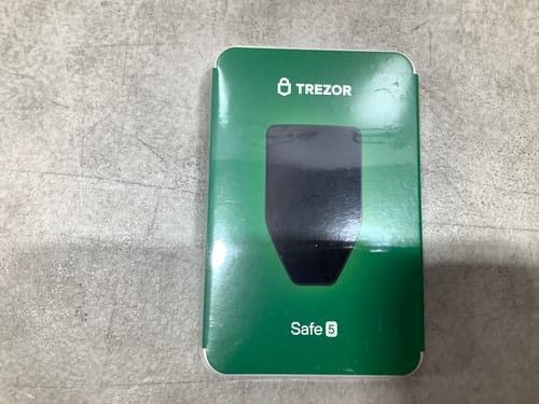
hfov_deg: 58.4
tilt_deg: -81.5
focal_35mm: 31
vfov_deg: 45.4
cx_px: 270
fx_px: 483
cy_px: 202
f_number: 2.4
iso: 80
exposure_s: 1/100
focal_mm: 3.3
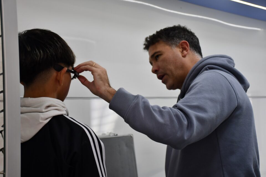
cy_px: 88
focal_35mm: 67
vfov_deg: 20.3
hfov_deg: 30.1
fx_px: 495
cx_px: 133
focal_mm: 45
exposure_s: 1/100
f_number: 4.5
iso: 280
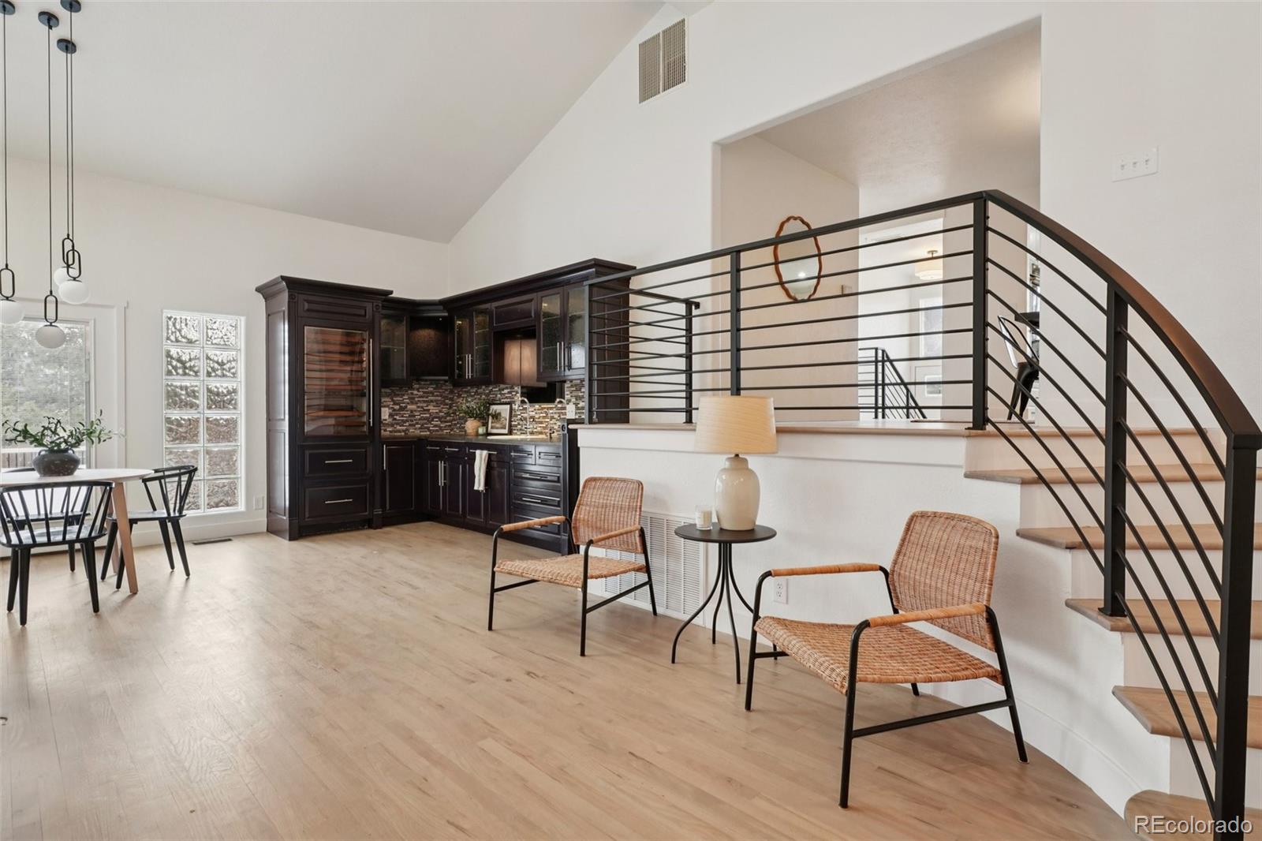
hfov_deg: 90.0
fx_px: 631
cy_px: 420
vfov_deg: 67.4
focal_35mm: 18
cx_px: 631
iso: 400
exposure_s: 1/20
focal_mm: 12
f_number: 8
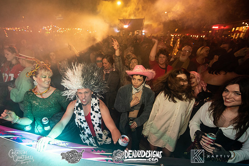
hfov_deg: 92.0
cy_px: 98
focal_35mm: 17
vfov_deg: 69.9
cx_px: 99
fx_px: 118
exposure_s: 1/100
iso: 2000
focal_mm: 14
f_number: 3.5
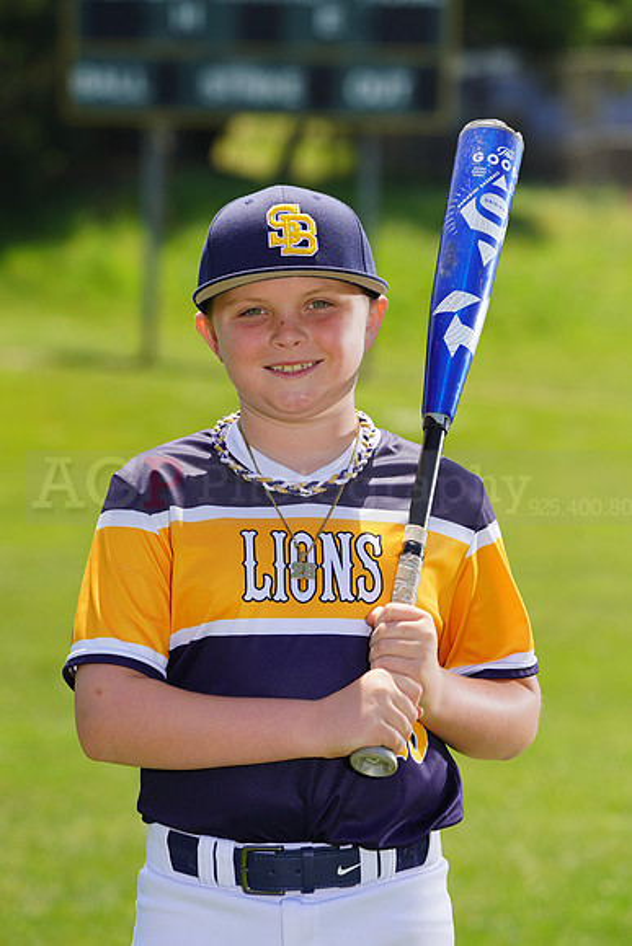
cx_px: 316
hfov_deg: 6.1
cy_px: 473
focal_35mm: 224
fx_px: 5895
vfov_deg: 9.2
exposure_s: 1/250
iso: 100
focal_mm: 224
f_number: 8
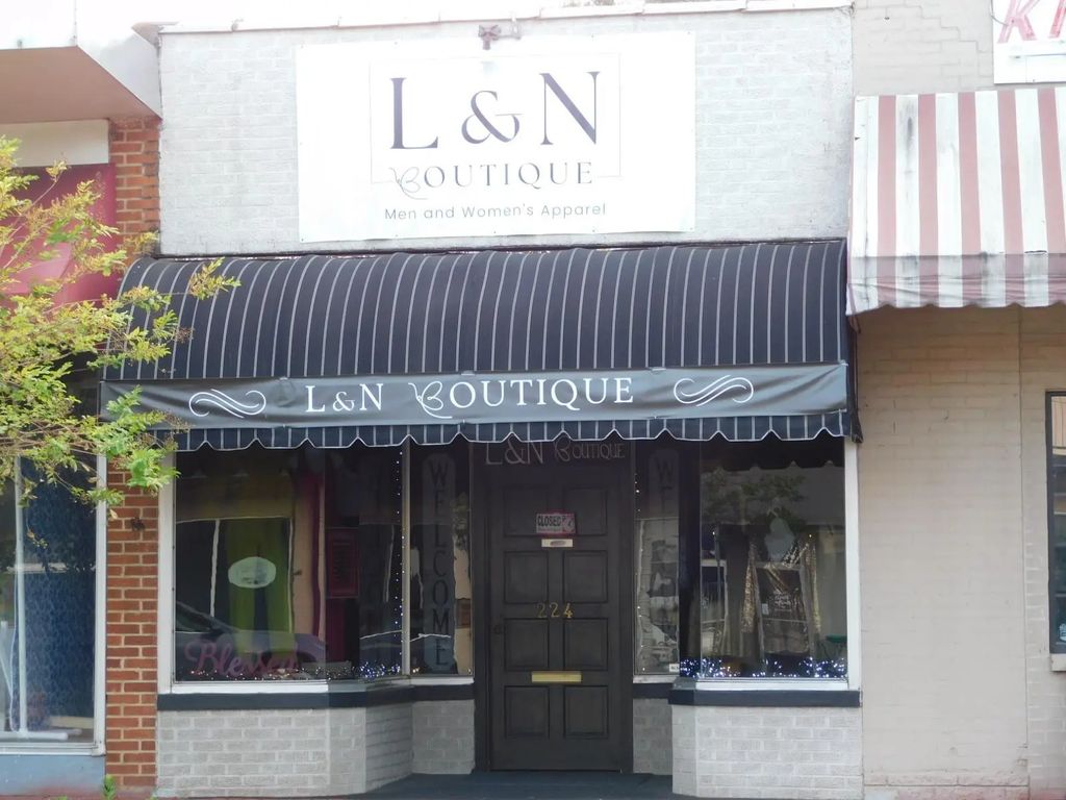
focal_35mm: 91
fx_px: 2802
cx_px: 533
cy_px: 400
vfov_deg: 16.2
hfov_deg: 21.5
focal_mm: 16.1
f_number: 4.5
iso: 125
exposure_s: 1/40
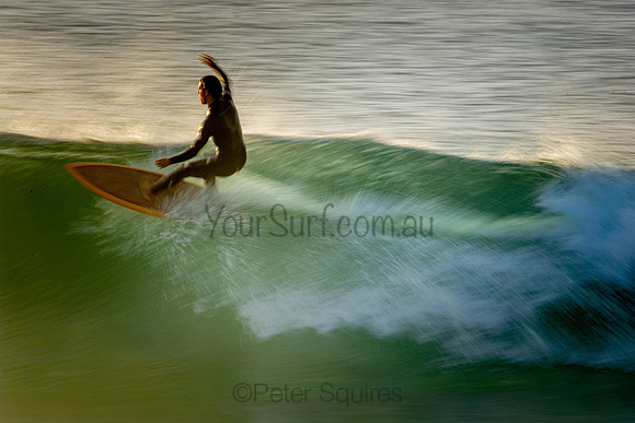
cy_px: 212
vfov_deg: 1.8
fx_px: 13232
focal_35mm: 750
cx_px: 318
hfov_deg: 2.7
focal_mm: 500
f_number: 25
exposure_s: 1/20
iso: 100
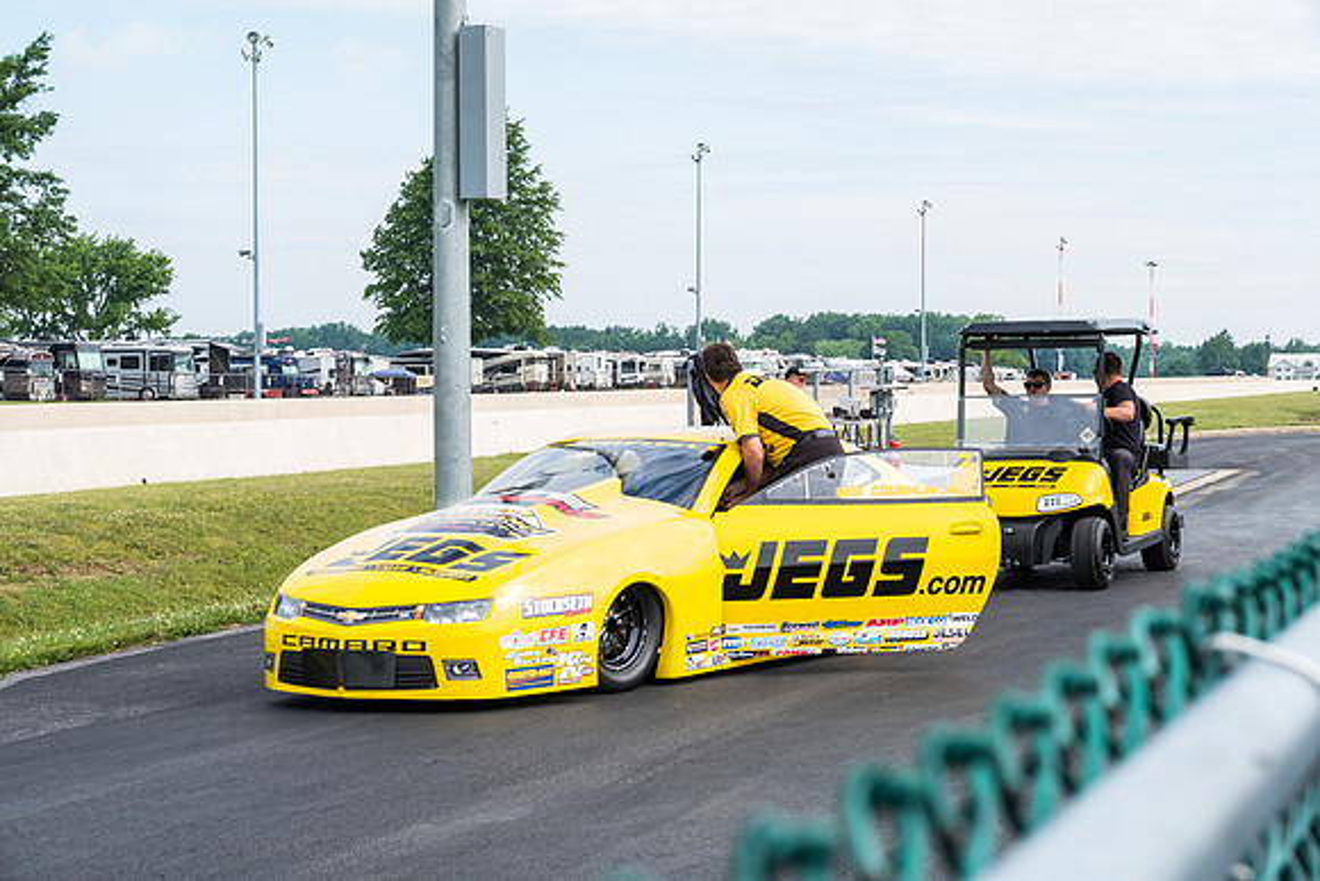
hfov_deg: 27.0
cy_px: 440
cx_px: 660
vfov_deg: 18.2
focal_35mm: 75
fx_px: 2751
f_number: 9
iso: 400
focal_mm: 50
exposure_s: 1/125
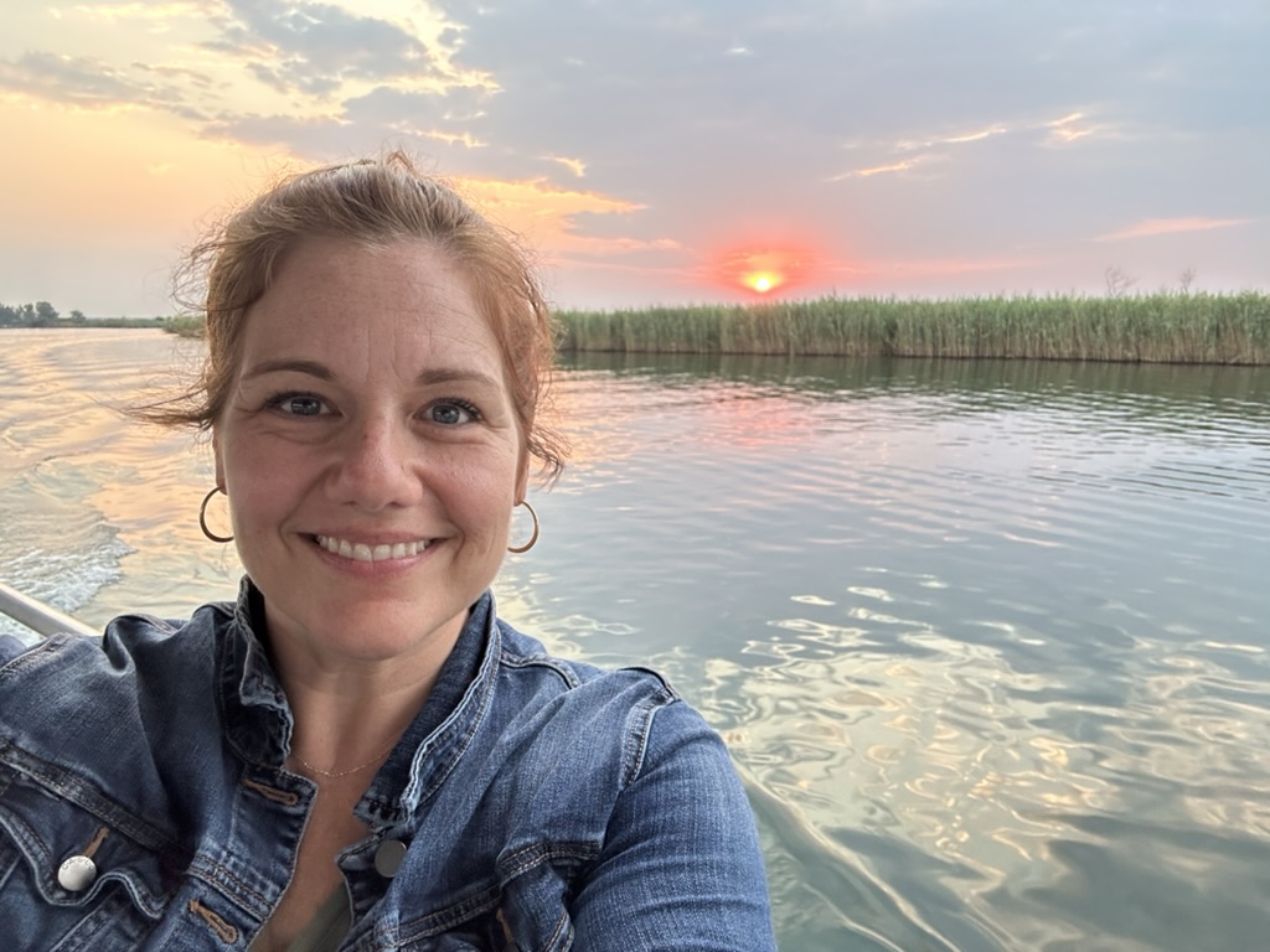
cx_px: 635
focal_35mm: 23
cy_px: 476
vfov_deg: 58.9
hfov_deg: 73.9
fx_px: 844
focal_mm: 2.69
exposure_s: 1/62
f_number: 1.9
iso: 80
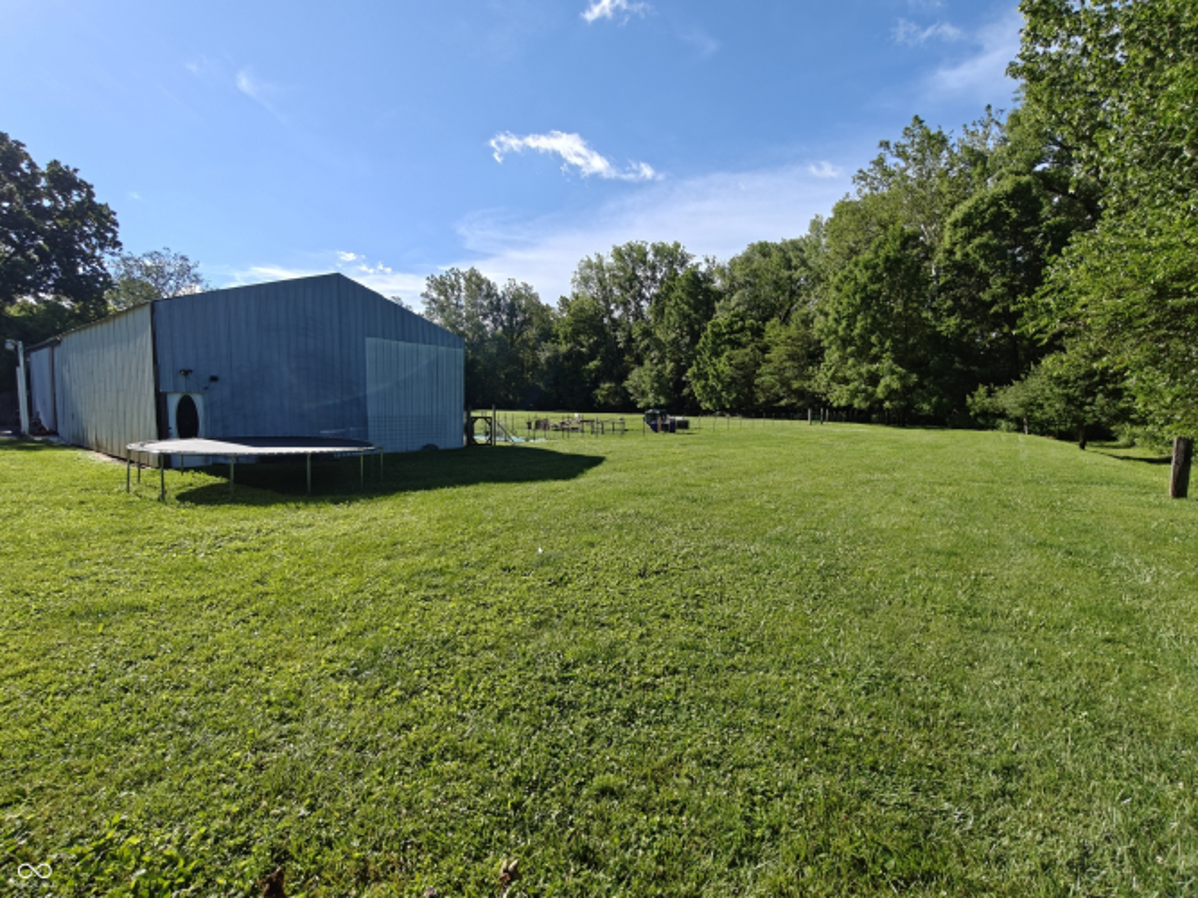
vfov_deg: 81.7
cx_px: 599
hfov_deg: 98.2
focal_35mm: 15
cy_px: 449
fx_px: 519
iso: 50
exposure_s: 1/917
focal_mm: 2.3
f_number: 2
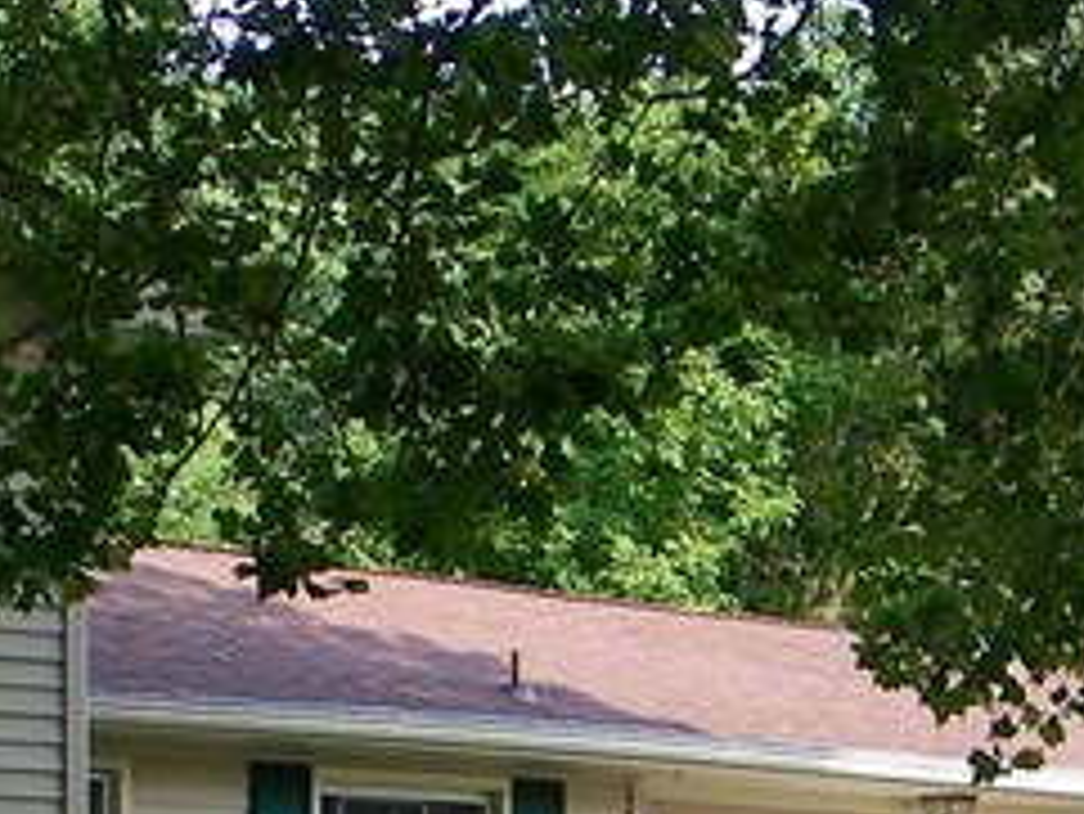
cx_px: 207
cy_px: 1021
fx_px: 4261
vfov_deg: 10.7
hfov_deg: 14.4
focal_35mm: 136
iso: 80
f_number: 3.6
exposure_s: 1/250
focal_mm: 5.8
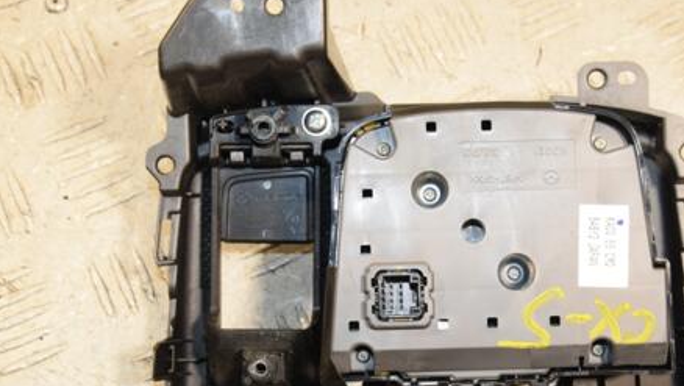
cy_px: 228
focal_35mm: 86
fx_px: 1561
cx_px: 414
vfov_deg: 14.1
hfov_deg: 24.7
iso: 800
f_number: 7.1
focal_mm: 40
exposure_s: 1/200
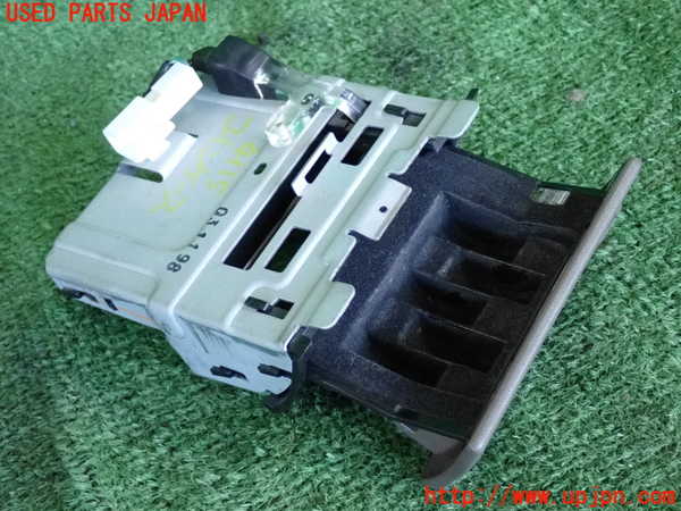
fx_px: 1220
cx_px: 340
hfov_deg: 31.2
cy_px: 256
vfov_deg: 23.7
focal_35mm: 62
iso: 1600
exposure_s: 1/125
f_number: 3.6
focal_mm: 11.09
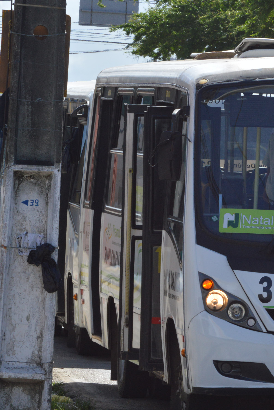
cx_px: 236
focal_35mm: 384
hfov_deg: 3.6
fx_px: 4384
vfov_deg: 5.4
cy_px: 205
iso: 400
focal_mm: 170
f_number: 16
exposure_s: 1/250
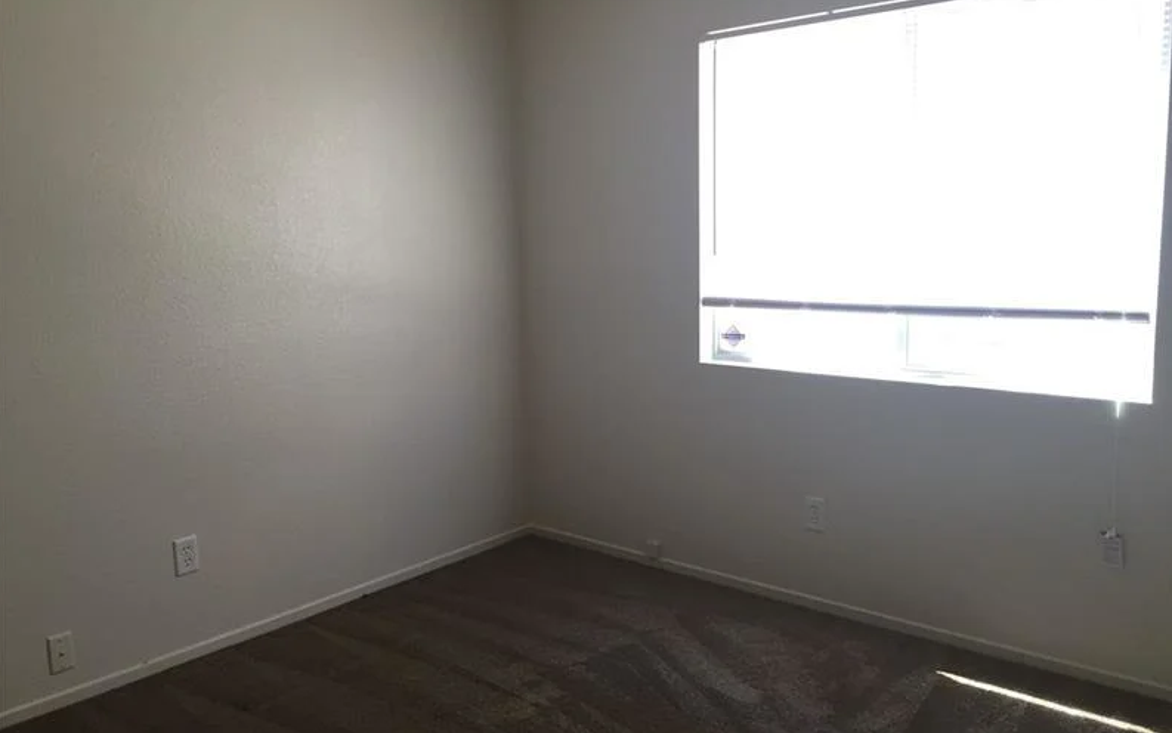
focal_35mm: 31
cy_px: 386
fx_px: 990
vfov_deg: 40.6
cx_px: 587
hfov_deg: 61.2
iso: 50
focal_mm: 4.15
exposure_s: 1/120
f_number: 2.2
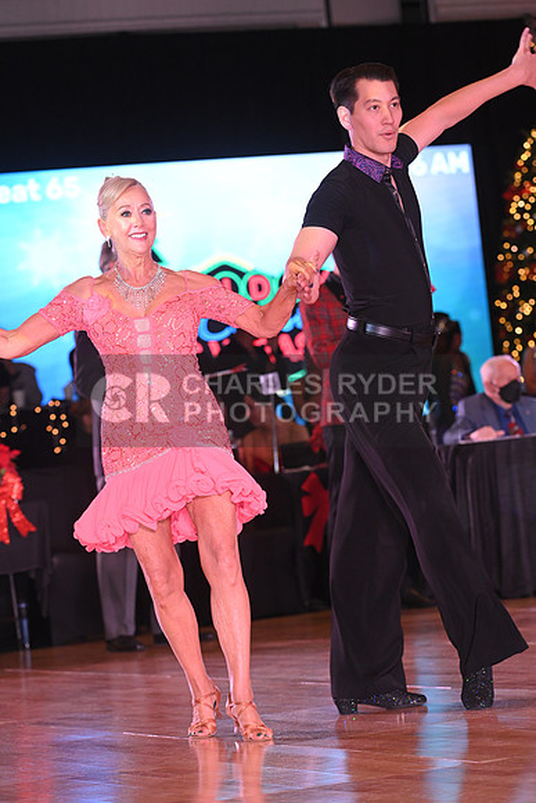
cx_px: 268
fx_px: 3236
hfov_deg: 9.5
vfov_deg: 14.2
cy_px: 402
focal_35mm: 145
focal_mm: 145
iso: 2000
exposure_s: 1/200
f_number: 5.6
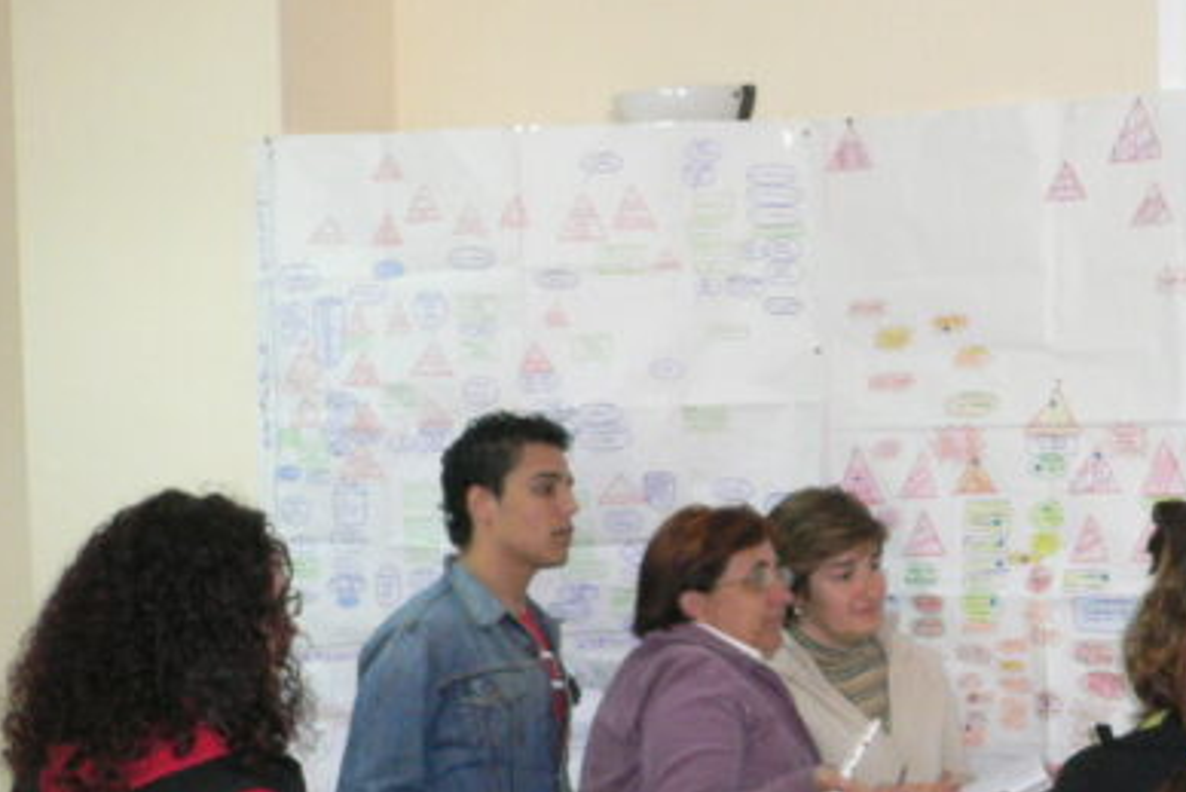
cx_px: 1088
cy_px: 624
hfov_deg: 27.0
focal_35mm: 72
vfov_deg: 18.8
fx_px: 2373
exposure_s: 1/60
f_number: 2.8
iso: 300
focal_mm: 5.8
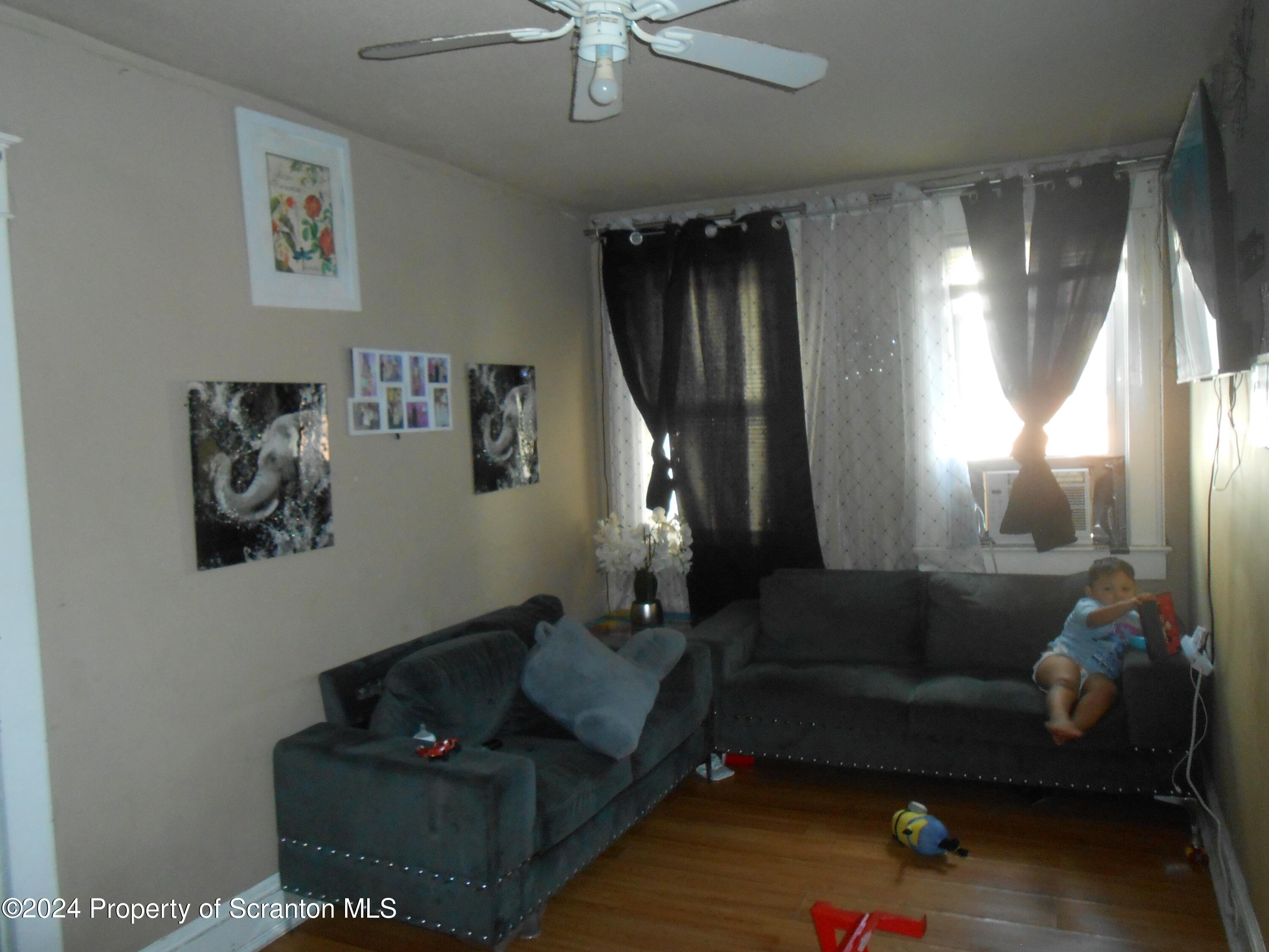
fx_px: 953
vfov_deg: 53.1
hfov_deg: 67.3
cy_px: 476
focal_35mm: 26
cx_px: 634
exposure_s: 1/25
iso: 320
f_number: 3.5
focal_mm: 4.6
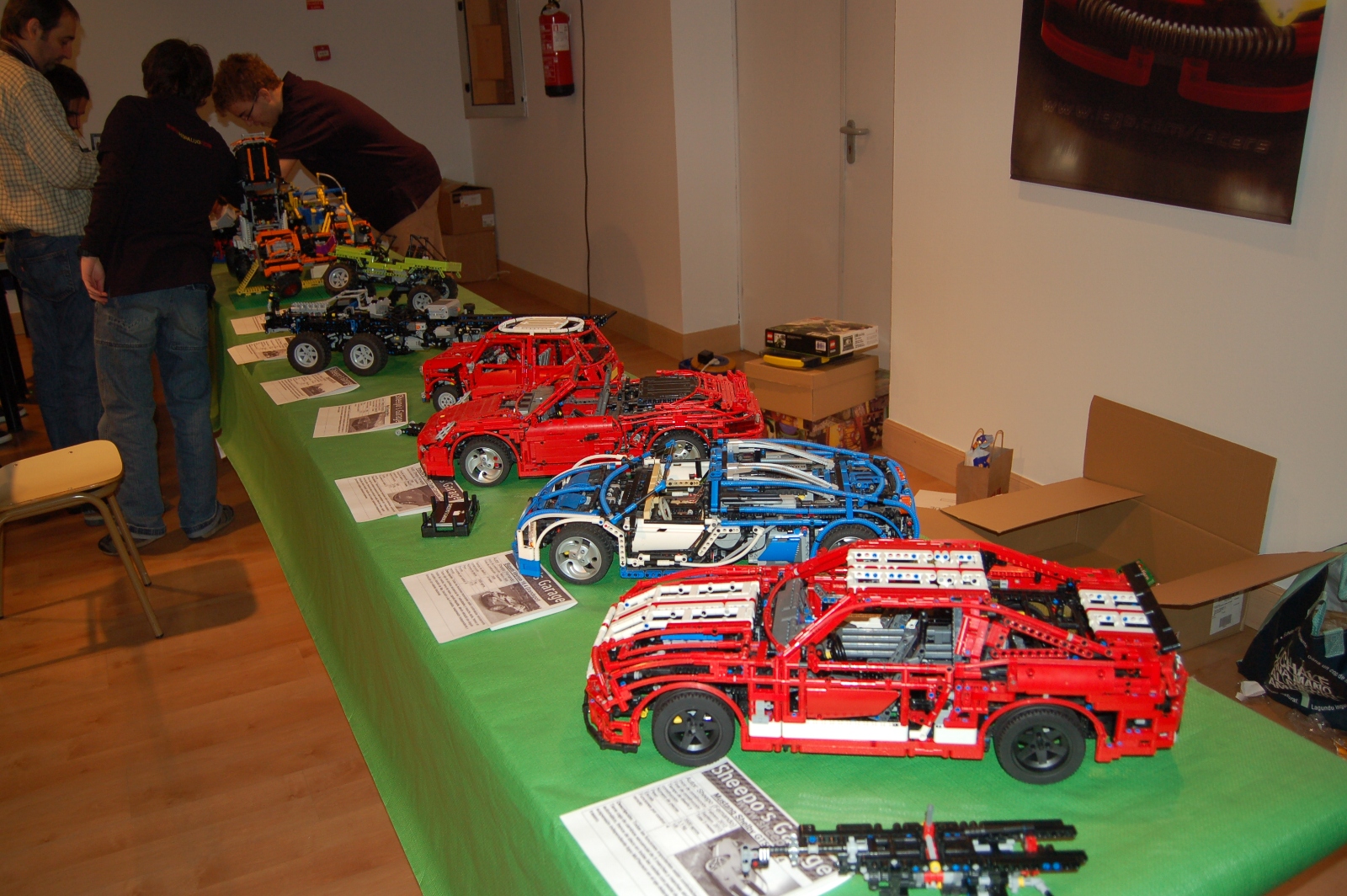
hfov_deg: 64.6
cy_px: 448
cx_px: 674
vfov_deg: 45.6
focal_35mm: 28
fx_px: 1065
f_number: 3.5
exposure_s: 1/60
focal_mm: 19
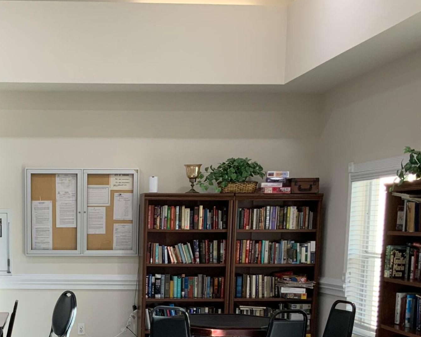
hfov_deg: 30.0
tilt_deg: -8.0
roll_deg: +0.6
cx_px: 63
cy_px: 322
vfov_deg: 24.1
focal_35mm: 61
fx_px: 760
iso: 50
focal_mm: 3
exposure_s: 1/120
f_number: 1.8
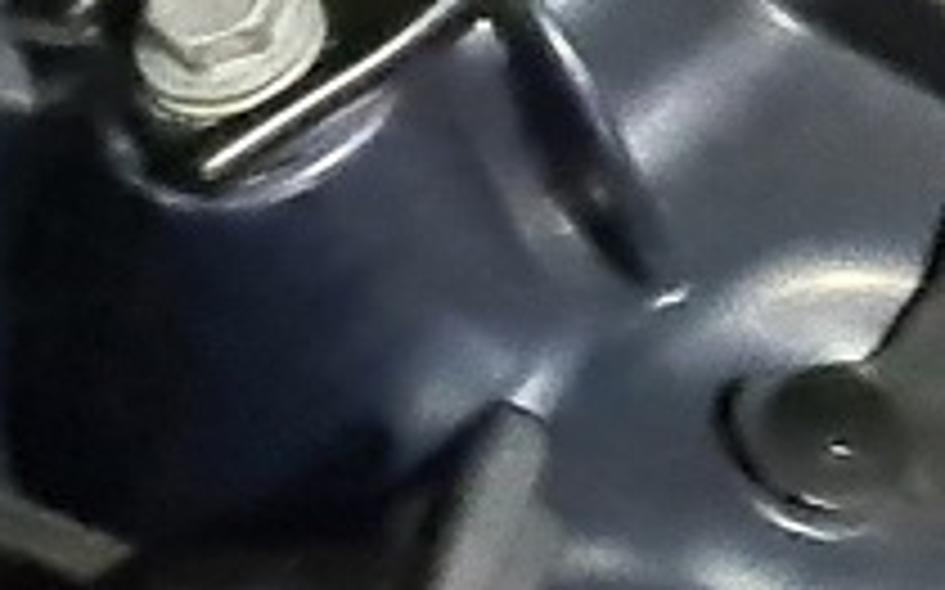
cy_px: 1351
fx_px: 5200
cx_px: -1418
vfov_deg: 6.2
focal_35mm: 202
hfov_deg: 9.2
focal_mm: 7
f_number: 1.8
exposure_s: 1/100
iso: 2000
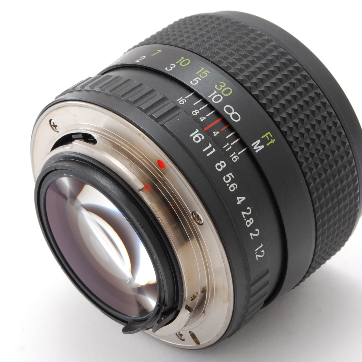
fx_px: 1250
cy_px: 182
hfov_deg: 16.5
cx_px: 182
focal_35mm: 106
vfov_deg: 16.5
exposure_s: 1/100
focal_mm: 55
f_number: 18
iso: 400
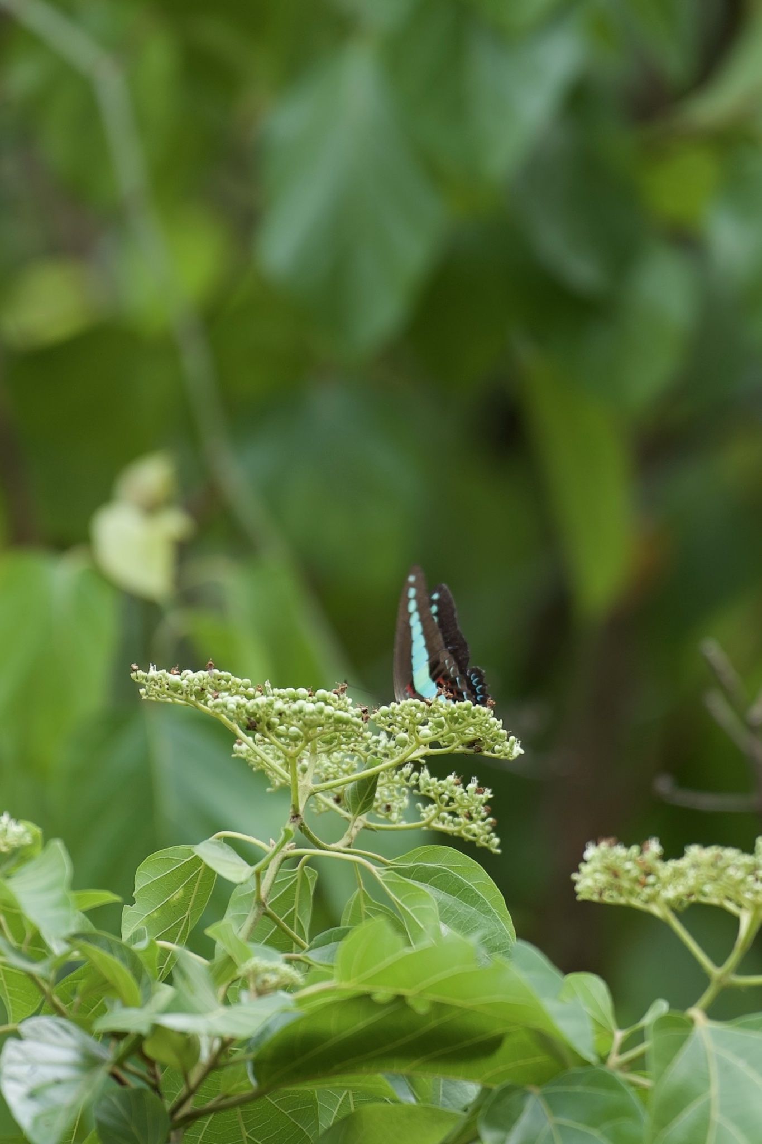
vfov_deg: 10.3
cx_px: 381
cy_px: 572
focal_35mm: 200
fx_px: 6351
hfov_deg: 6.9
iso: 125
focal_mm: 200
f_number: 2.8
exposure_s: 1/400
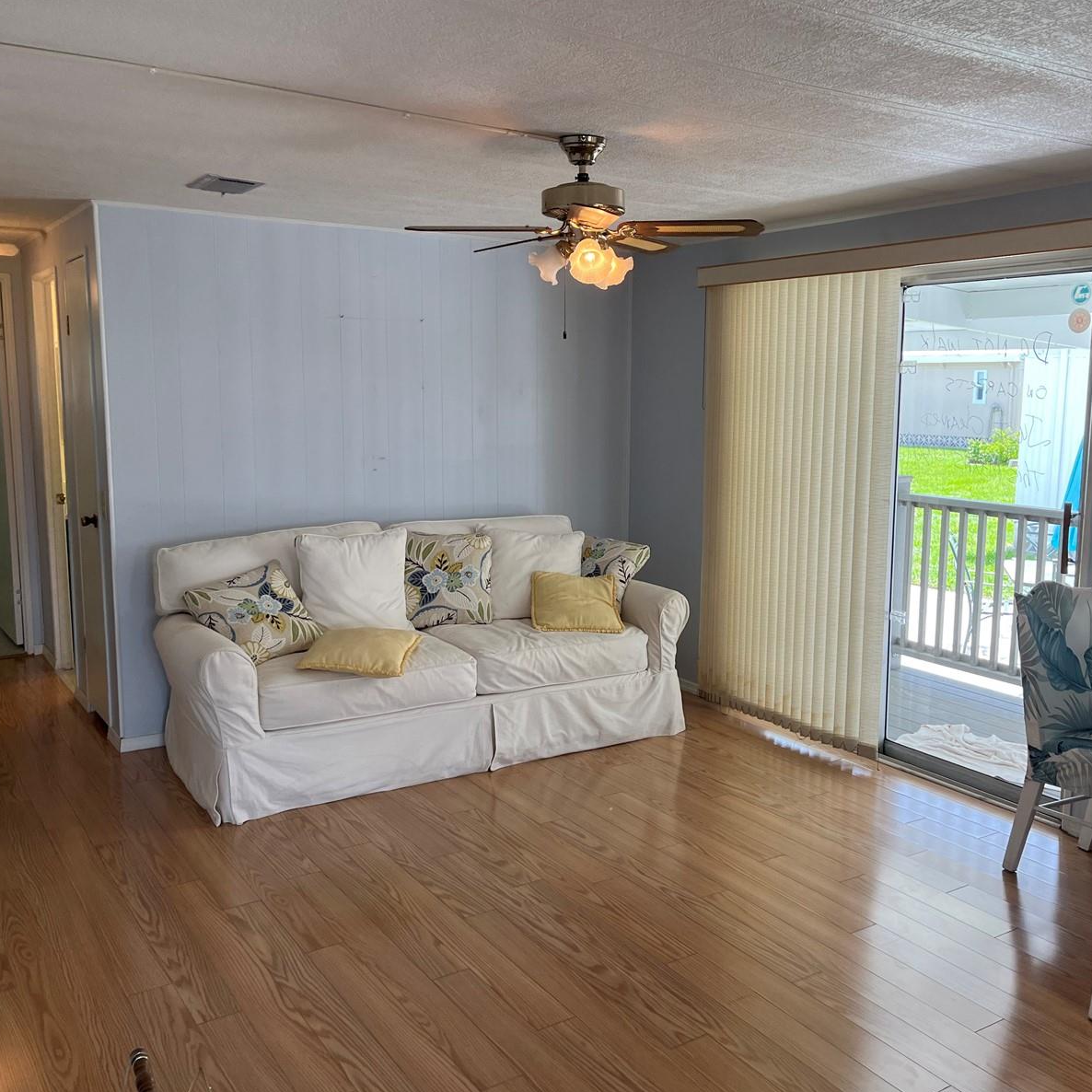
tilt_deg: -6.7
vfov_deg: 52.5
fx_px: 1106
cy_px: 550
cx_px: 589
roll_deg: -0.3
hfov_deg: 52.5
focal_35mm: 31
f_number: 1.6
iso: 64
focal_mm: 5.1
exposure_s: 1/164
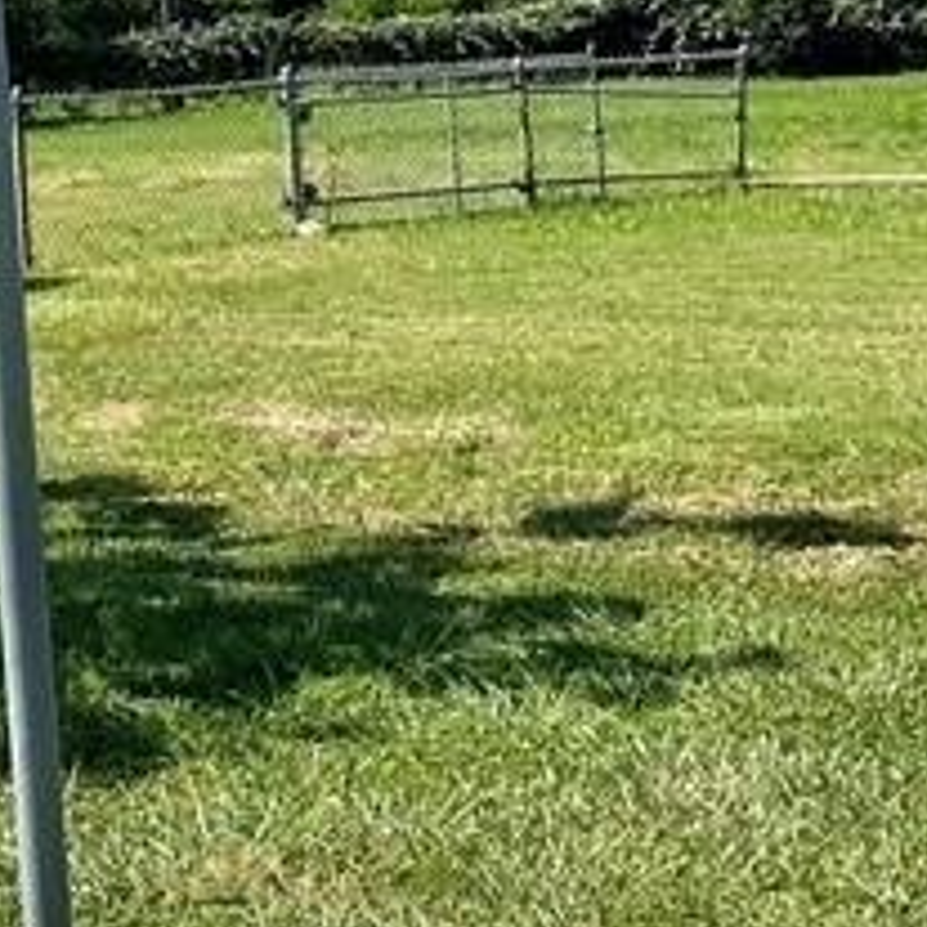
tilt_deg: -0.8
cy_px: 116
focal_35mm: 105
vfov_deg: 16.4
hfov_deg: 16.1
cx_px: -107
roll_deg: +4.0
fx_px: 3181
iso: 80
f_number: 1.78
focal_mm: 6.86
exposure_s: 1/4545
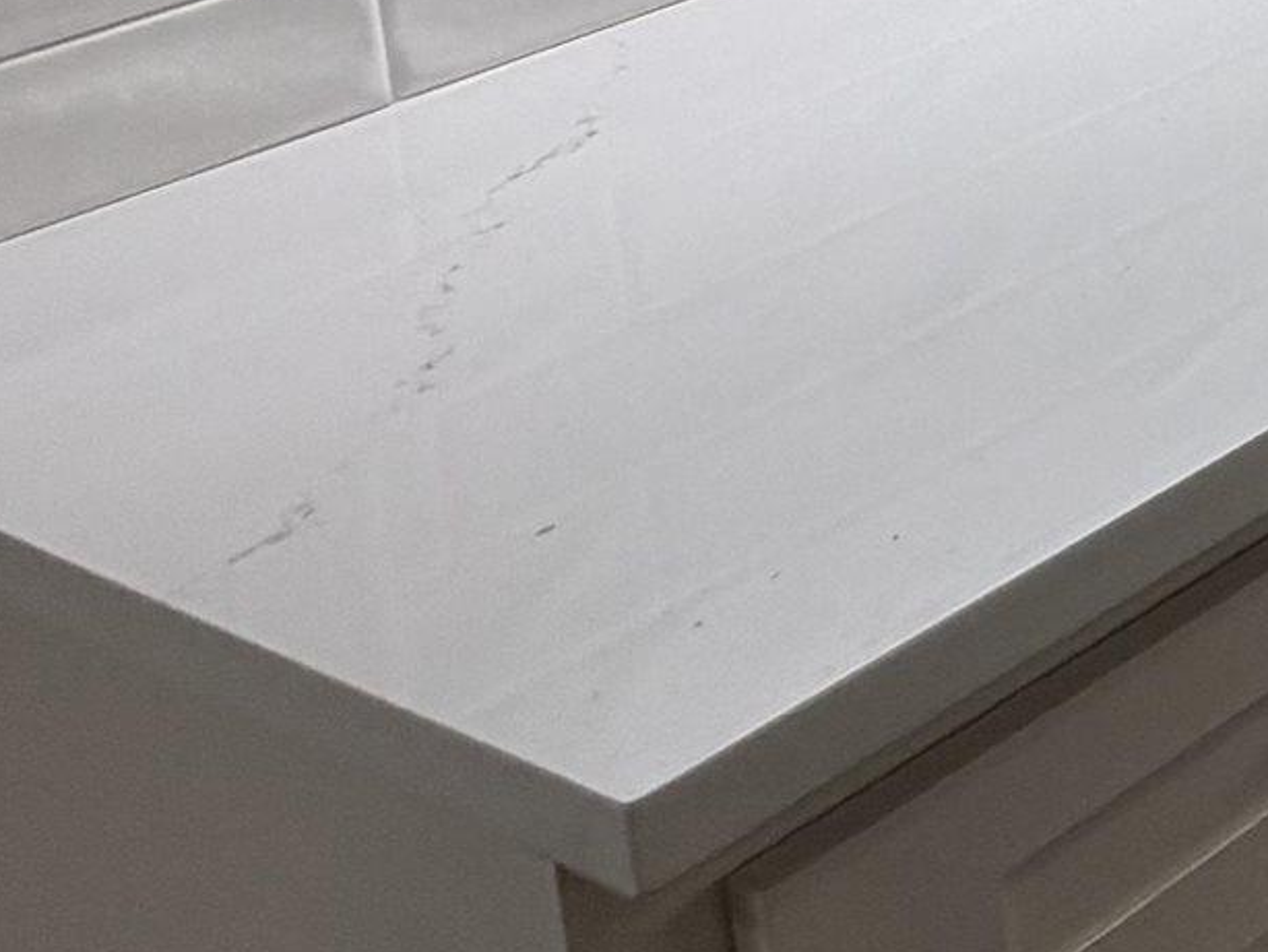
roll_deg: +2.1
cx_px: 2928
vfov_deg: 16.9
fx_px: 2565
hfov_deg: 15.9
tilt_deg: -7.3
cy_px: -824
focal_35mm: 70
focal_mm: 2.22
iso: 64
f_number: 2.2
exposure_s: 1/120
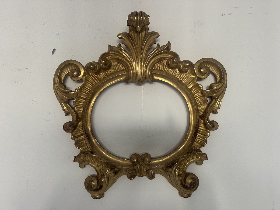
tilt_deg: +4.3
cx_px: 140
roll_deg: -0.8
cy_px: 105
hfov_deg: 71.6
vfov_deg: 56.8
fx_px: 194
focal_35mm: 24
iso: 250
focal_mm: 6.86
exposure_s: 1/83
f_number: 1.78
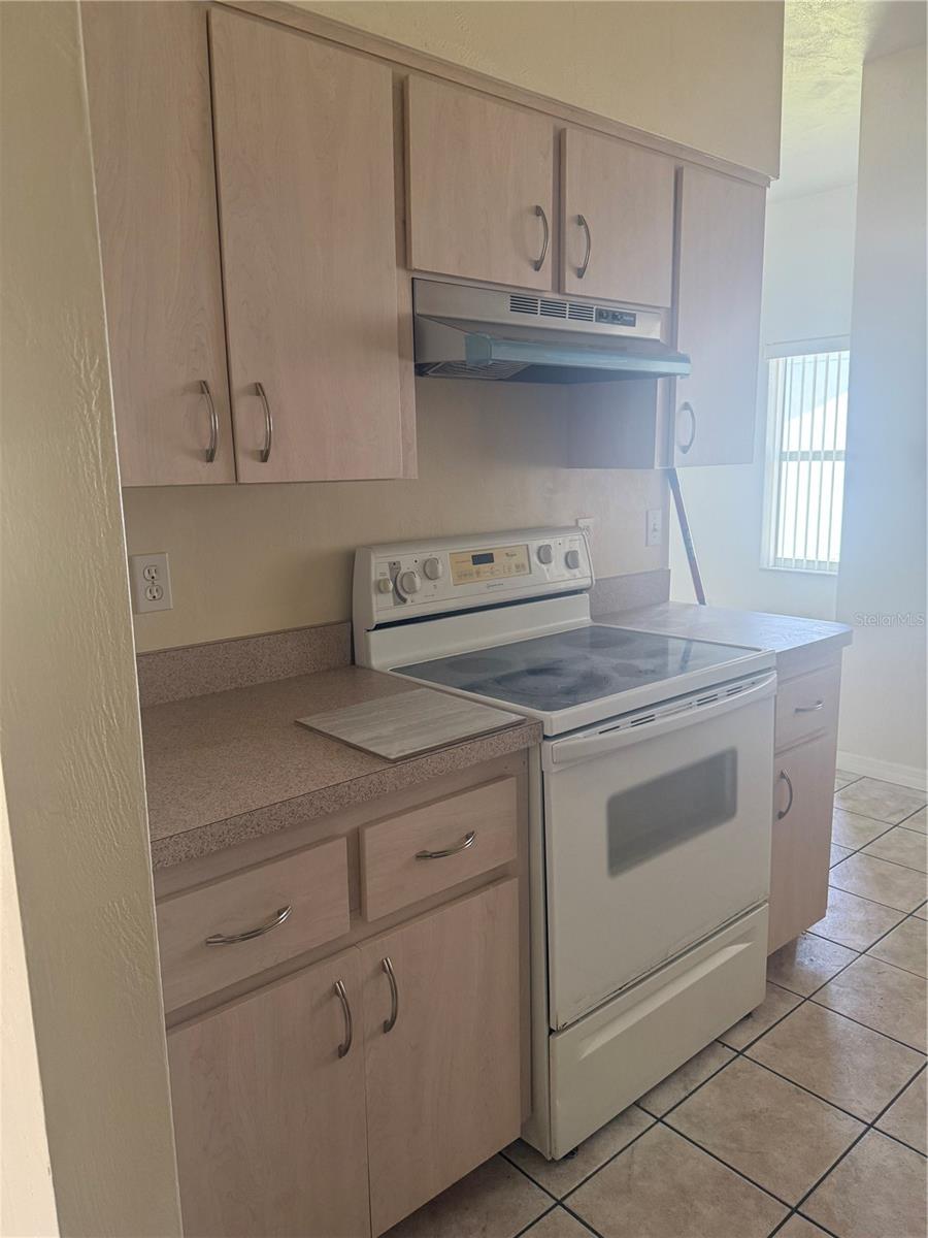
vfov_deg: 71.6
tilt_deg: -8.7
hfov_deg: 56.8
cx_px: 464
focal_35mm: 24
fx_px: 858
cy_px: 619
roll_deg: +0.6
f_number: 1.78
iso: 200
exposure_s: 1/90
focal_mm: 6.76
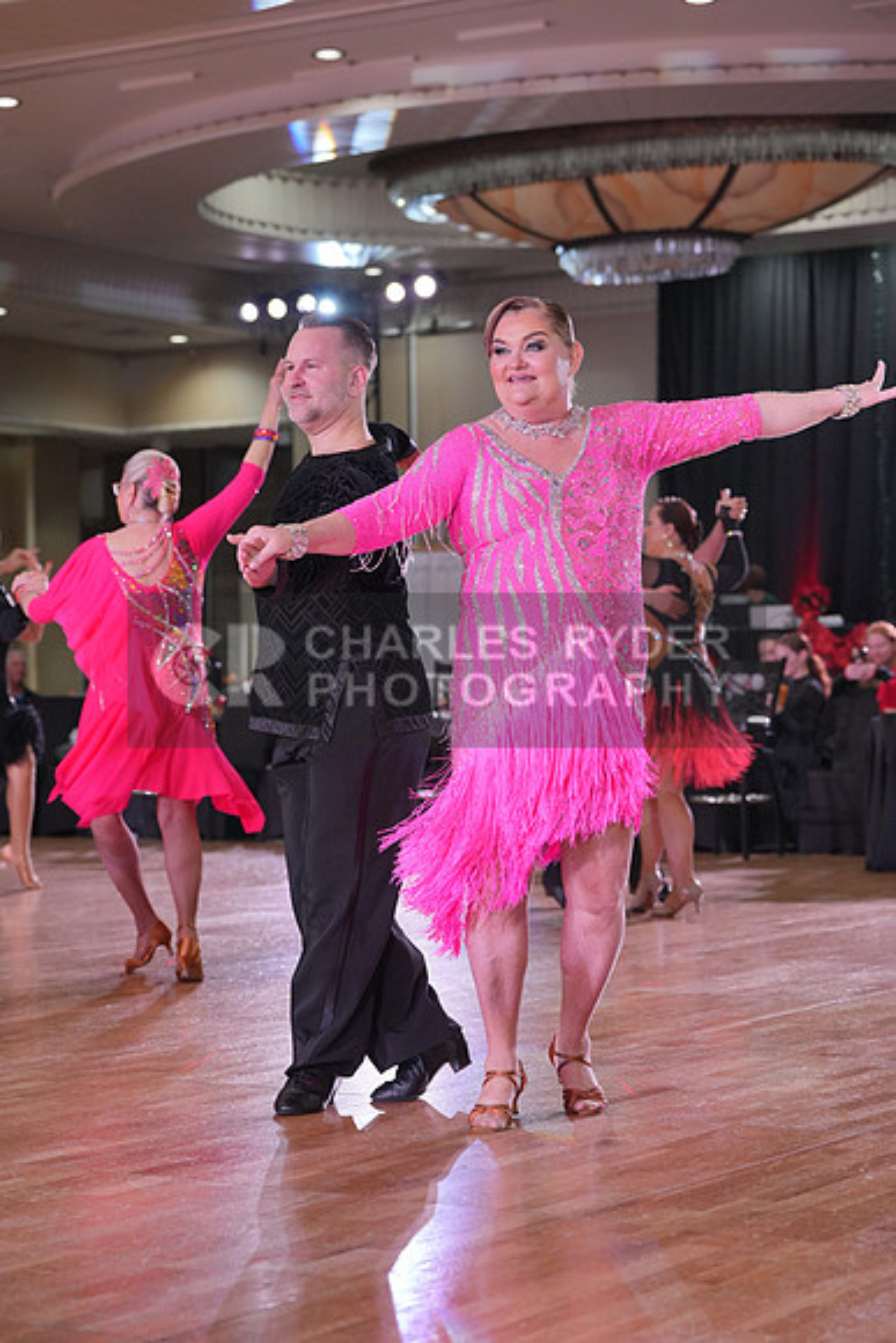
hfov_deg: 17.5
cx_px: 448
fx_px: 2910
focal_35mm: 78
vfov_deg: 26.0
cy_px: 672
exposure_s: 1/500
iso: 2000
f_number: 4
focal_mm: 78
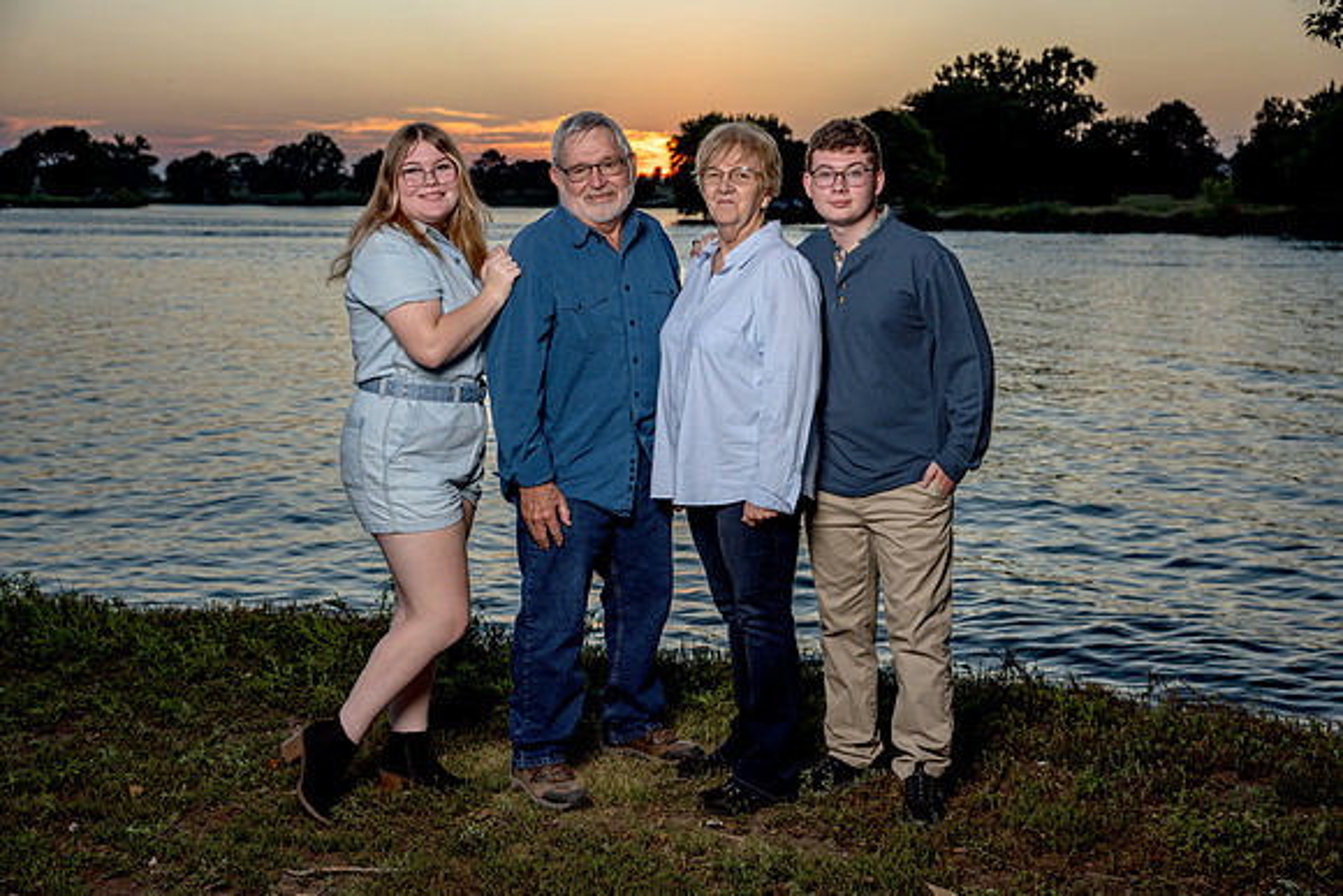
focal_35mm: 50
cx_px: 672
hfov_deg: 39.6
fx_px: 1866
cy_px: 448
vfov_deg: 27.0
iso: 100
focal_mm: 50
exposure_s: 1/160
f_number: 5
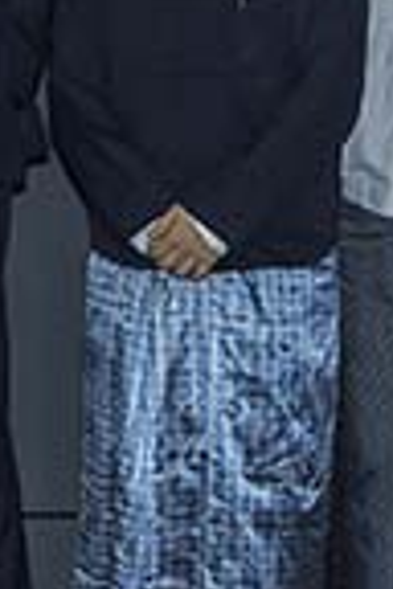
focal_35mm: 173
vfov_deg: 11.1
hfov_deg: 7.6
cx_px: -405
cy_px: -448
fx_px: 2833
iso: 900
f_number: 4.5
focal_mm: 26
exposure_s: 1/200
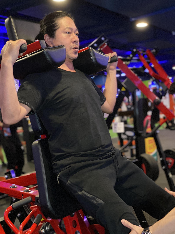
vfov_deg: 36.8
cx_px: 88
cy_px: 117
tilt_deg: -1.6
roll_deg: +4.2
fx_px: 351
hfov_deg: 28.0
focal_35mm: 52
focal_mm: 6
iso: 400
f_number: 2
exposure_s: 1/30
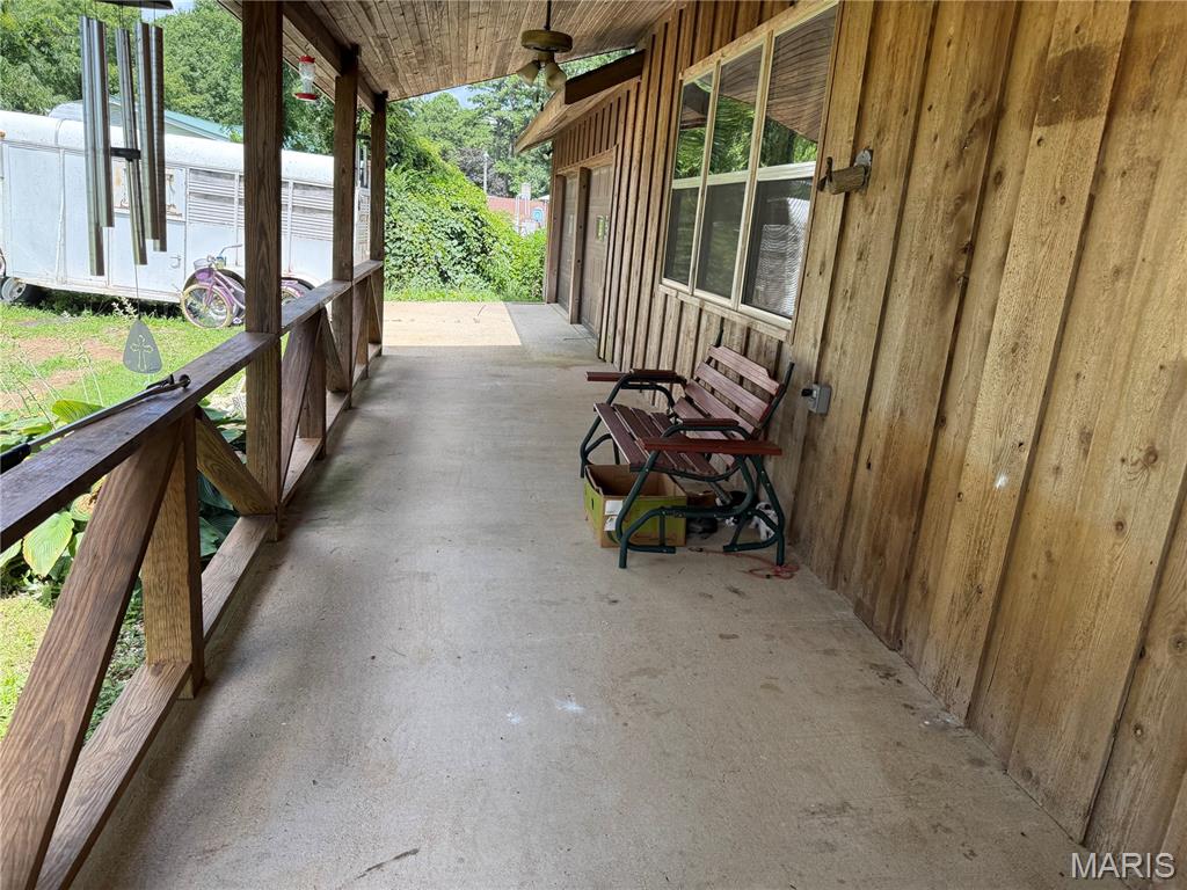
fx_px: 823
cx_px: 594
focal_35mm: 24
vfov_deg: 56.8
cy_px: 445
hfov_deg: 71.6
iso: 100
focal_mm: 6.76
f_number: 1.78
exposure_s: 1/660
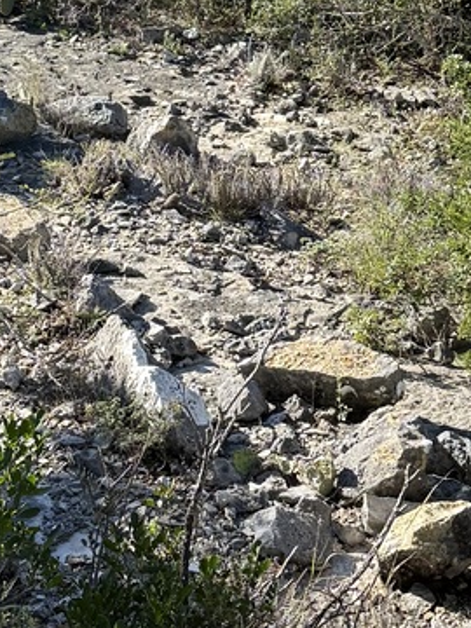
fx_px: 1742
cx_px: 255
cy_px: 154
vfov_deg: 20.3
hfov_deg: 15.4
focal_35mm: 96
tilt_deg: -25.7
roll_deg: +2.9
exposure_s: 1/2445
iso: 100
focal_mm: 6.76
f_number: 1.78
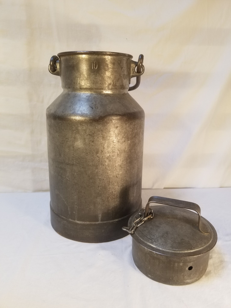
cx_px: 116
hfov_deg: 53.1
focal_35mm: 26
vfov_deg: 67.3
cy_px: 154
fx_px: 231
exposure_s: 1/100
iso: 64
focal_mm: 4.25
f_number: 1.7
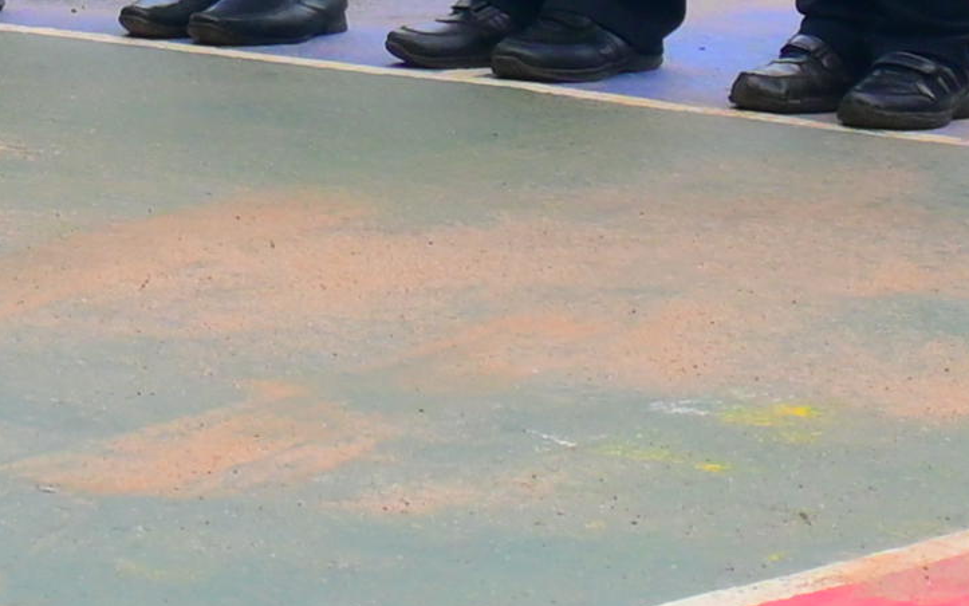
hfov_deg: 7.8
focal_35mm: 253
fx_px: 6681
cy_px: -1083
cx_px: -1162
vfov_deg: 5.0
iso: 100
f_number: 6.3
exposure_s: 1/320
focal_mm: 21.5
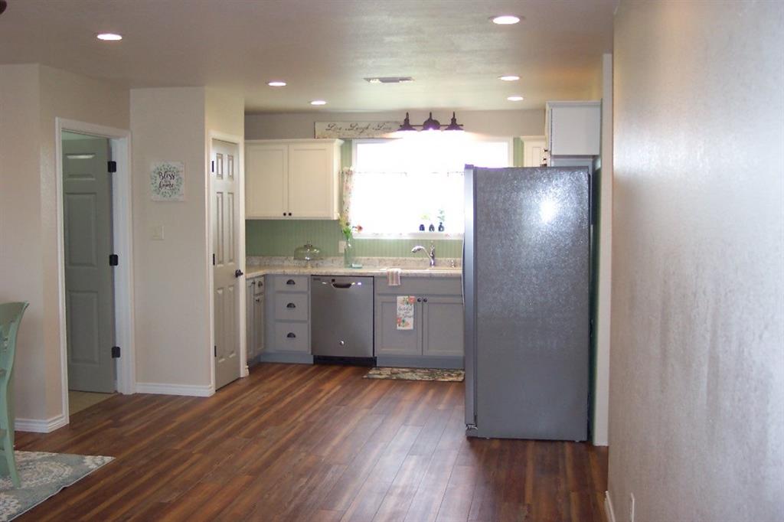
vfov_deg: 35.0
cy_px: 261
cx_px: 392
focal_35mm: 38
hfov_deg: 50.7
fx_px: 827
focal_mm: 8
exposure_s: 1/60
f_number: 2.8
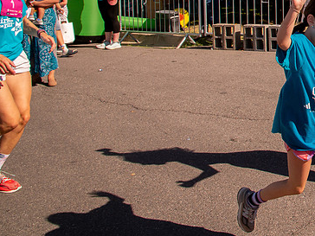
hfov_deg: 26.5
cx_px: 409
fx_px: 564
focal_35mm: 62
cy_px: -20
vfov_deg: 22.4
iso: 800
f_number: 11
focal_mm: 24
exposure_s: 1/1250
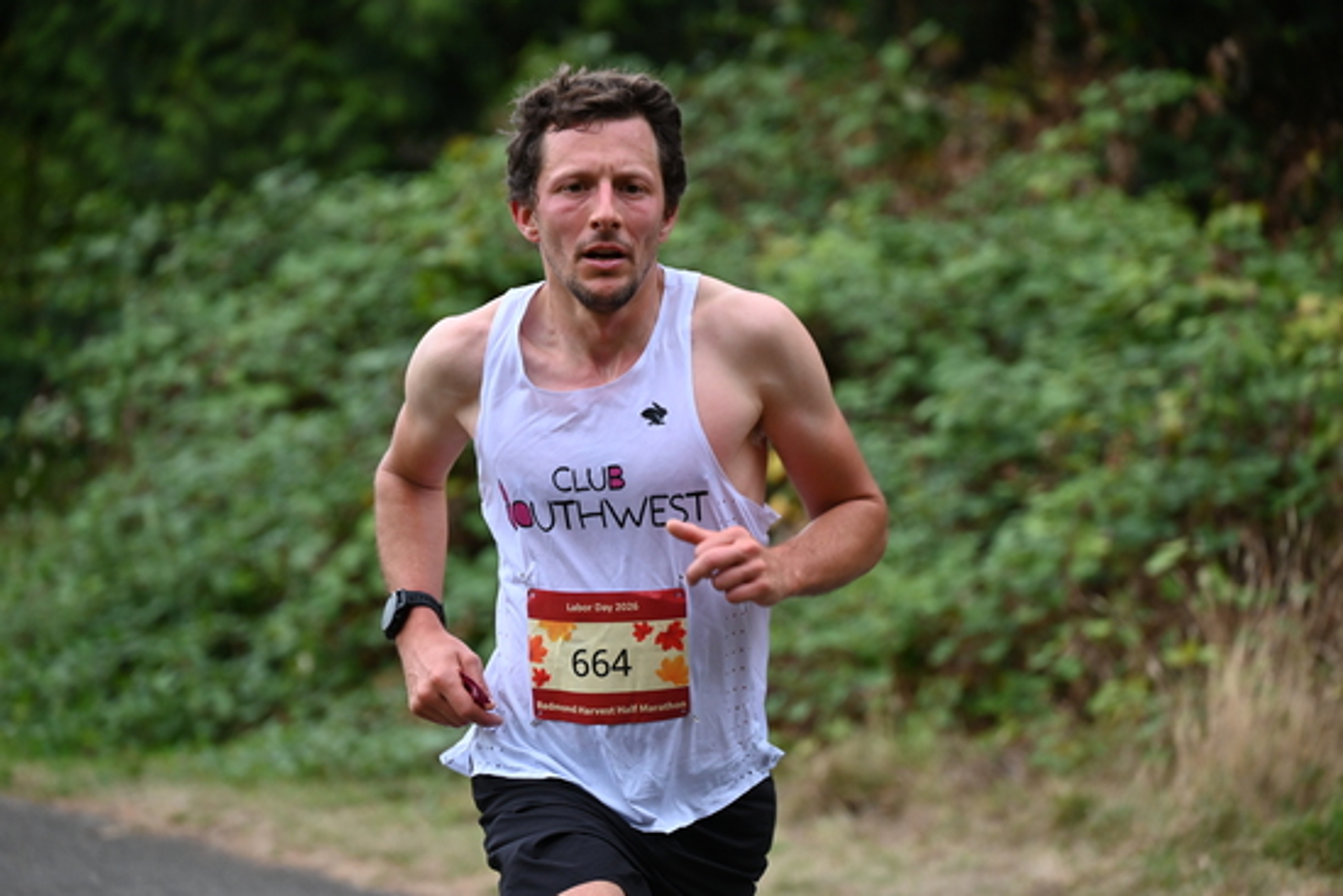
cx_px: 672
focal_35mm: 200
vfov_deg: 6.9
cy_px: 448
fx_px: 7463
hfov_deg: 10.3
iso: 1400
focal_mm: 200
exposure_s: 1/250
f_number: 6.3
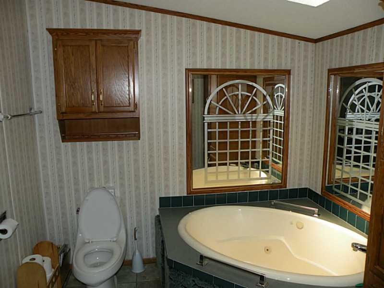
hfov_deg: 65.3
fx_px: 300
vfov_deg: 51.4
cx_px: 192
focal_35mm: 27
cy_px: 144
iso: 64
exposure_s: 1/250
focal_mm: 4.7
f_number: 2.8
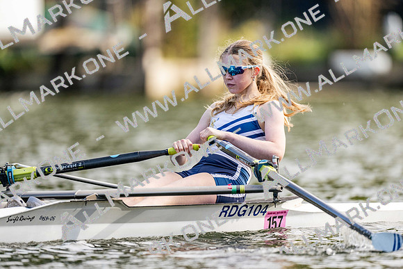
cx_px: 202
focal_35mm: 600
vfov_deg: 2.3
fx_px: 6718
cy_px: 134
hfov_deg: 3.4
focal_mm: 600
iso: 640
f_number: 4
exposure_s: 1/2500
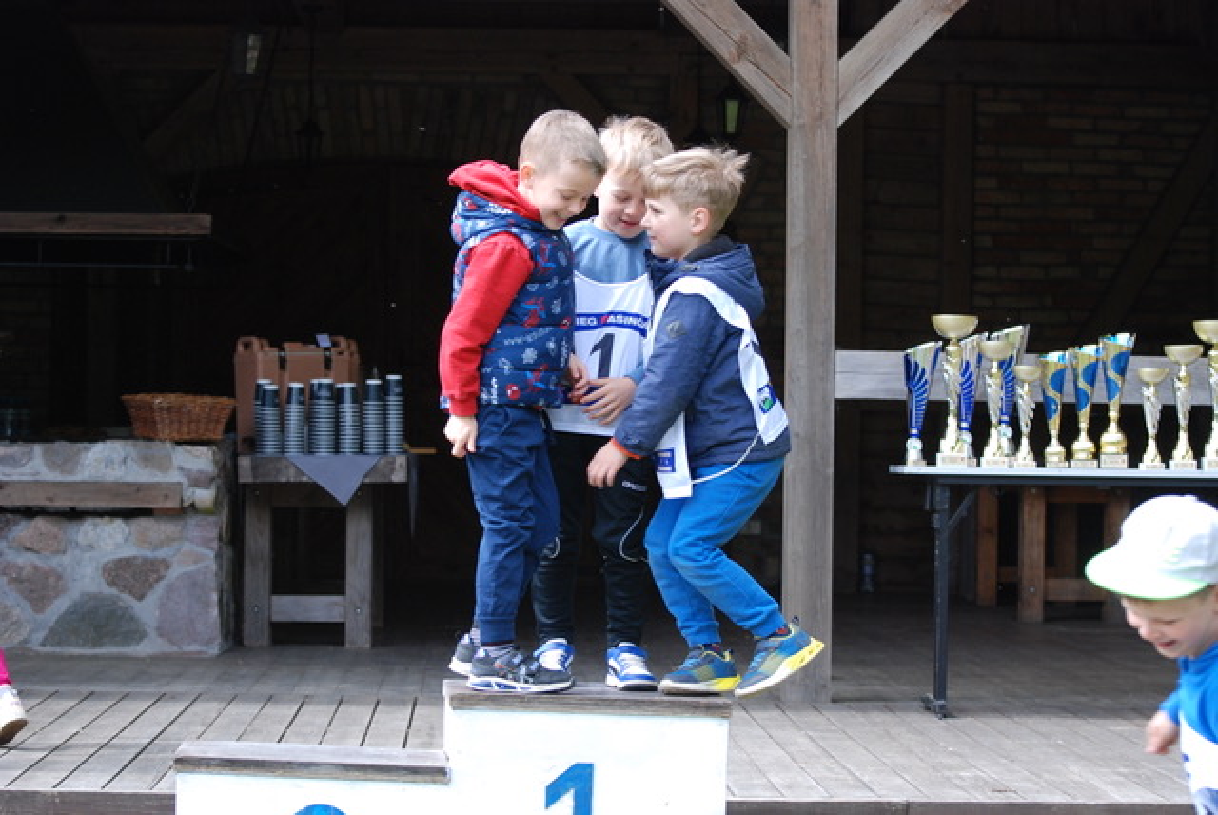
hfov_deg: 19.4
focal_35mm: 105
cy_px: 408
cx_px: 609
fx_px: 3556
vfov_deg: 13.1
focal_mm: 70
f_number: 4.5
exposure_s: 1/320
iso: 400
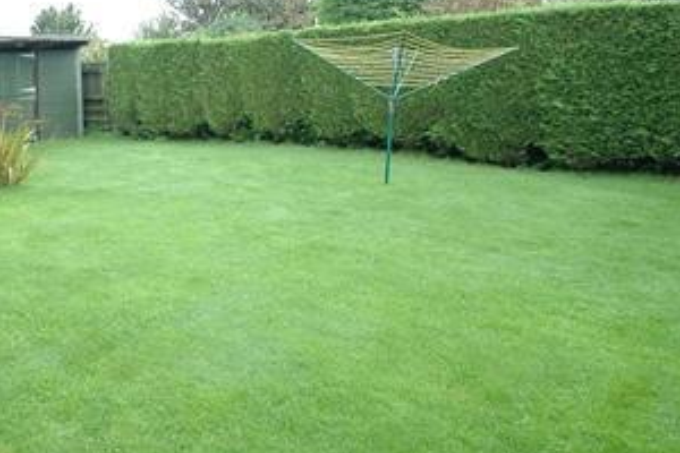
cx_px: 138
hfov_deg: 54.8
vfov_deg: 39.4
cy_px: 86
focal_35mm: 32
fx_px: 604
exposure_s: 1/100
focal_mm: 10
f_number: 5
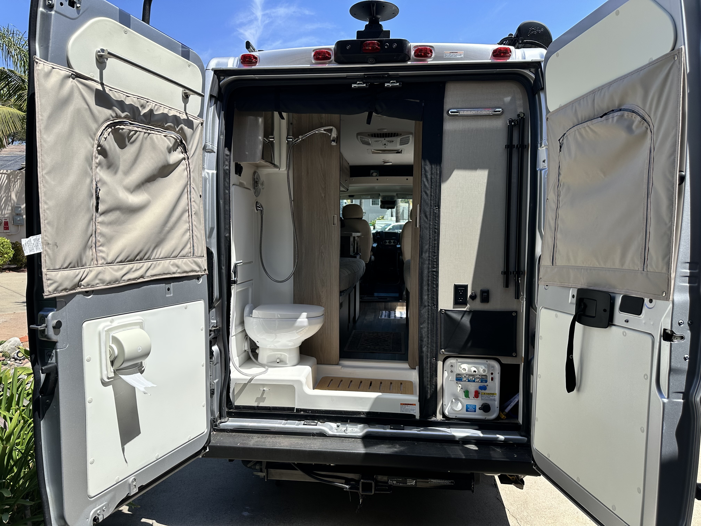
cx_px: 350
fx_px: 486
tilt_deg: -4.2
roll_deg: -0.1
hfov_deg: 71.6
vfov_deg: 56.8
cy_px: 263
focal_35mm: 24
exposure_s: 1/3472
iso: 80
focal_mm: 6.86
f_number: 1.78
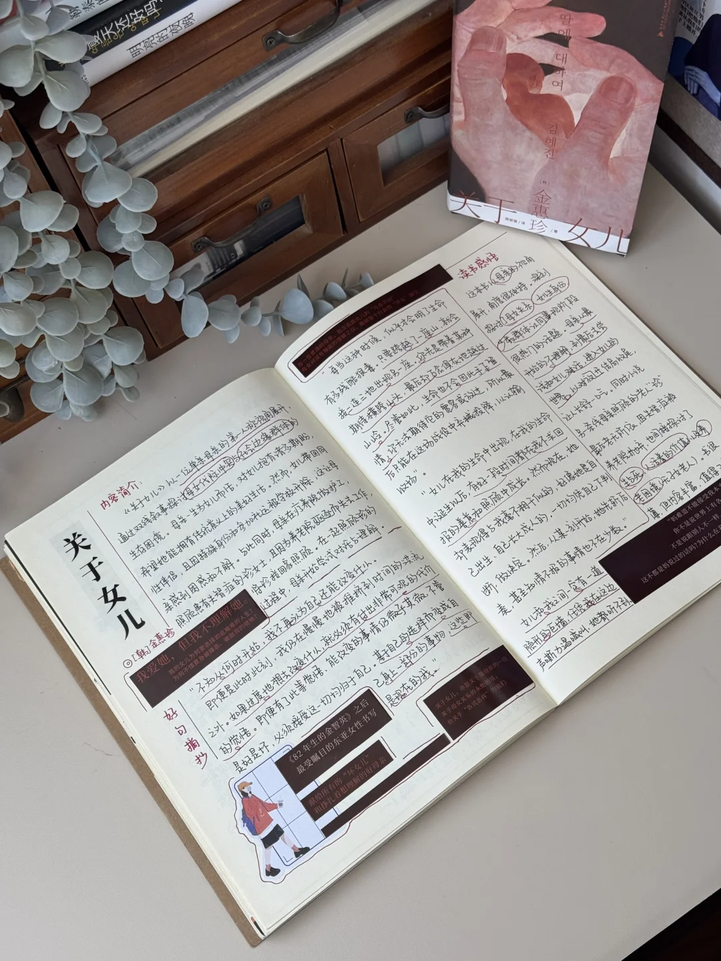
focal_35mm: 48
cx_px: 360
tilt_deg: -63.9
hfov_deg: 30.3
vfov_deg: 39.7
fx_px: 1333
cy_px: 480
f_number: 1.78
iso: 64
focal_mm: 6.76
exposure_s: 1/167
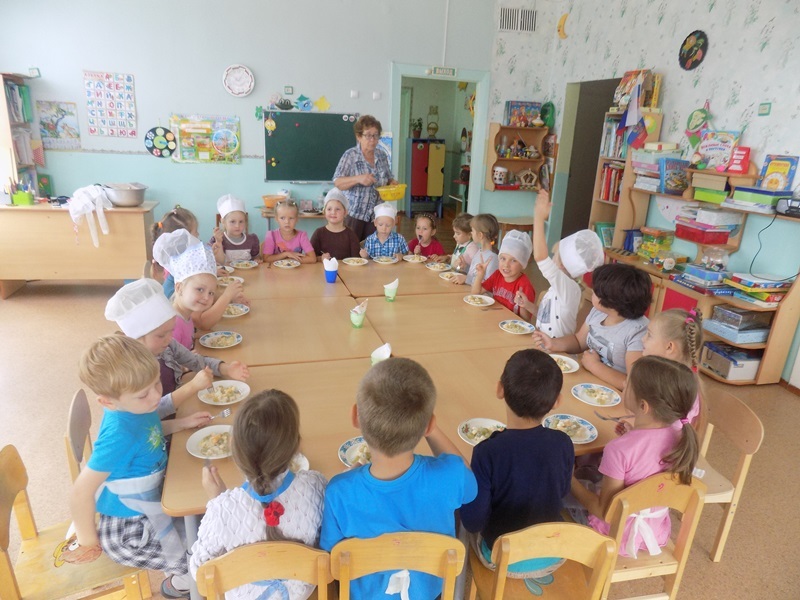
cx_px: 400
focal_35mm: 23
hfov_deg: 73.9
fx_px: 532
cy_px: 300
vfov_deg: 58.9
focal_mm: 4
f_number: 3.1
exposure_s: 1/30
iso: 160
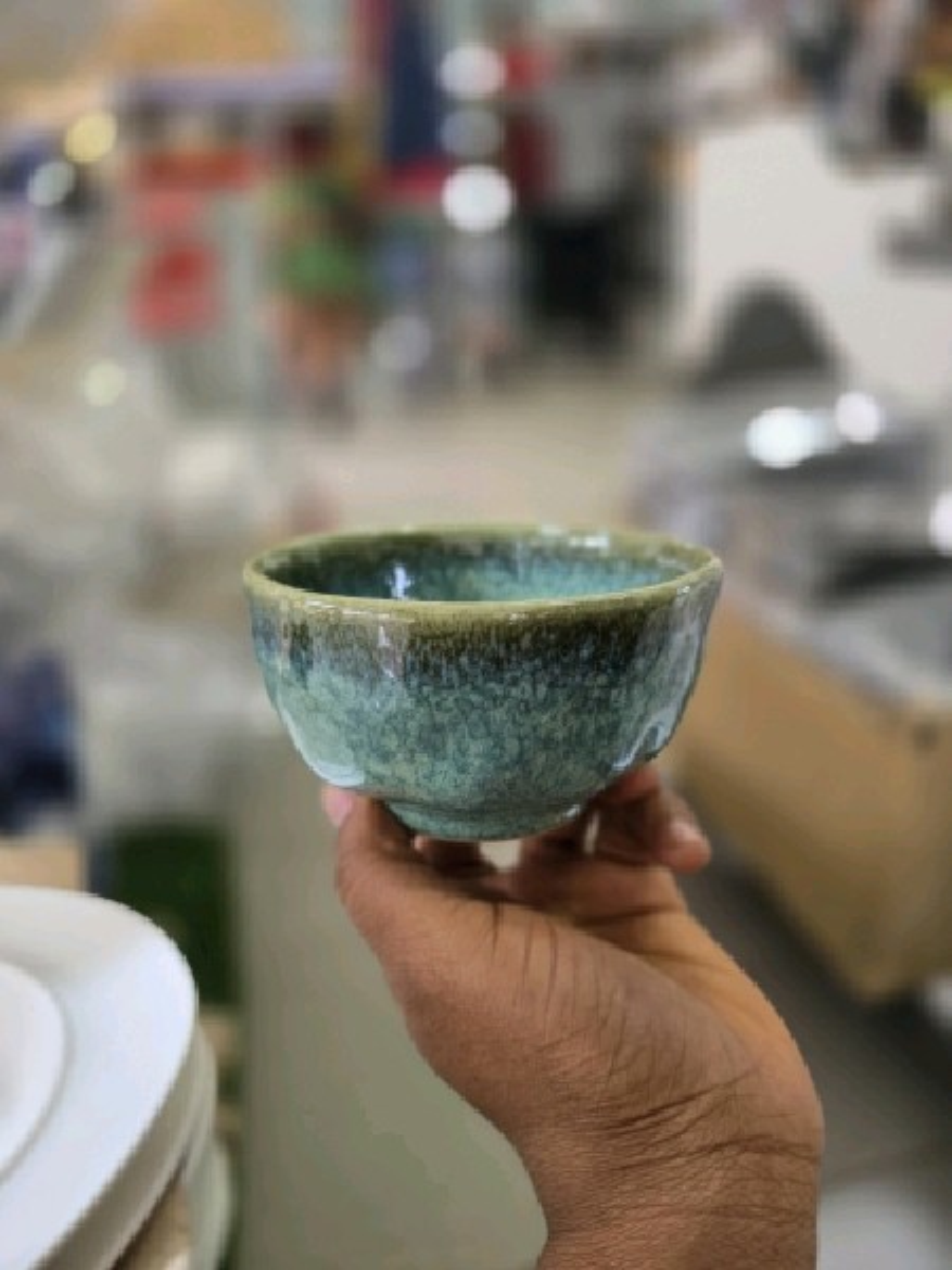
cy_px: 635
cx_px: 476
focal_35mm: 23
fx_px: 843
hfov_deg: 58.9
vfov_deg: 73.9
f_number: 1.7
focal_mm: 6.3
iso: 200
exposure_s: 1/101
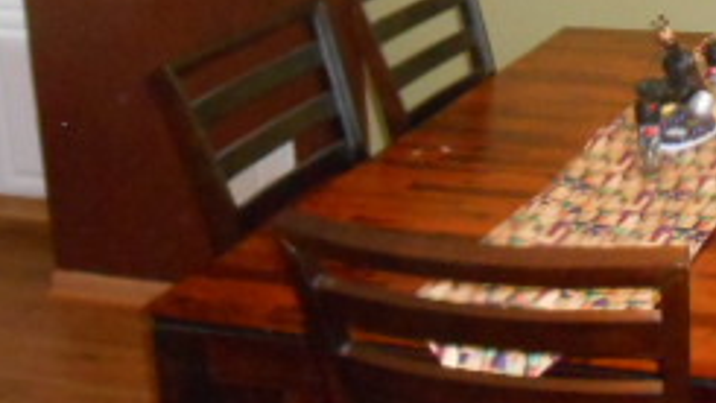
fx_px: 1405
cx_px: 693
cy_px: -41
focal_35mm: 74
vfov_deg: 15.9
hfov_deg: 27.2
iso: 720
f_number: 3.4
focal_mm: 4.7
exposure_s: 1/25
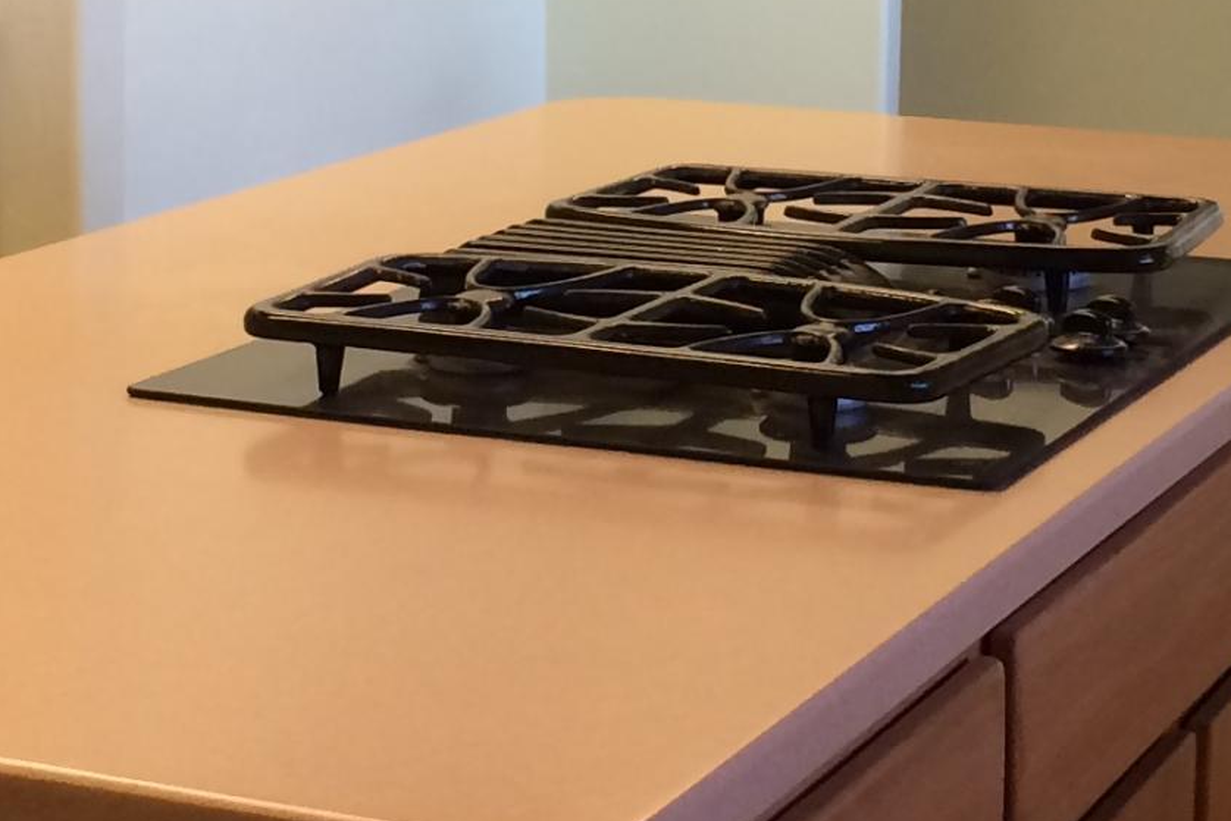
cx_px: 673
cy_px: 131
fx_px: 3693
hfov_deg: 18.9
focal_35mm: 108
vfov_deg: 12.6
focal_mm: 4.15
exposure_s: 1/30
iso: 64
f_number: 2.2
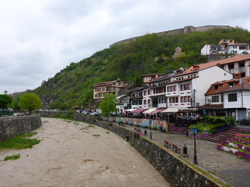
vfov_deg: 49.7
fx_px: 202
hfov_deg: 63.4
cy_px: 94
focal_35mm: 28
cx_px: 125
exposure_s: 1/320
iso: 100
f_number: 3.3
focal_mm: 4.9
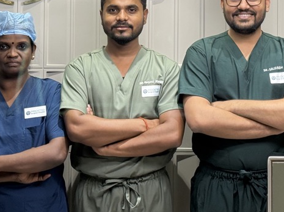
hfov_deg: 15.9
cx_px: 201
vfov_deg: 11.7
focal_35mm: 124
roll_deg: -0.7
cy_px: -35
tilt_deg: +0.9
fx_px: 1017
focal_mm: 6.76
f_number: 1.78
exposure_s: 1/100
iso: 200
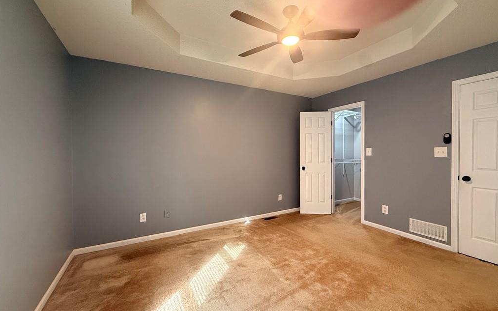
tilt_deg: -0.8
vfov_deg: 74.8
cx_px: 249
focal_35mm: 15
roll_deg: +0.3
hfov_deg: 101.5
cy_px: 156
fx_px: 204
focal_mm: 2.22
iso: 320
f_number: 2.2
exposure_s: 1/60
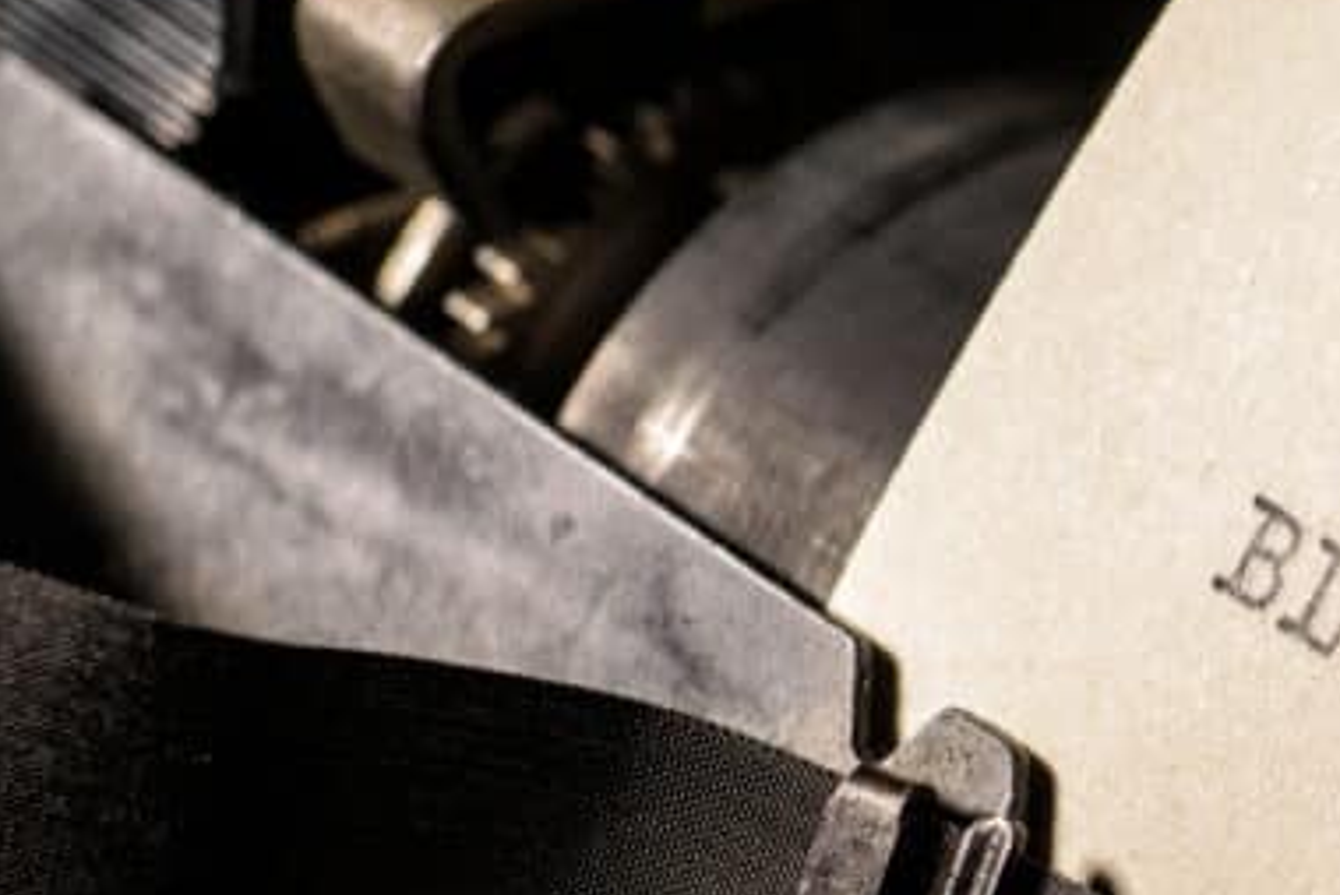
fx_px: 6407
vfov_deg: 8.0
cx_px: 1001
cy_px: 795
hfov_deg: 11.9
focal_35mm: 172
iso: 100
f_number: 11
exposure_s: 1/200
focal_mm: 85
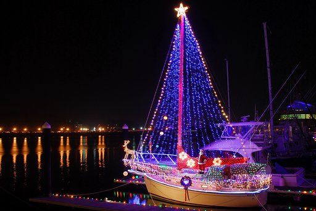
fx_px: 316
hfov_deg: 53.1
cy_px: 106
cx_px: 158
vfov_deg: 36.9
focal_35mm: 36
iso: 100
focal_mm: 24
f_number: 8
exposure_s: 4.5
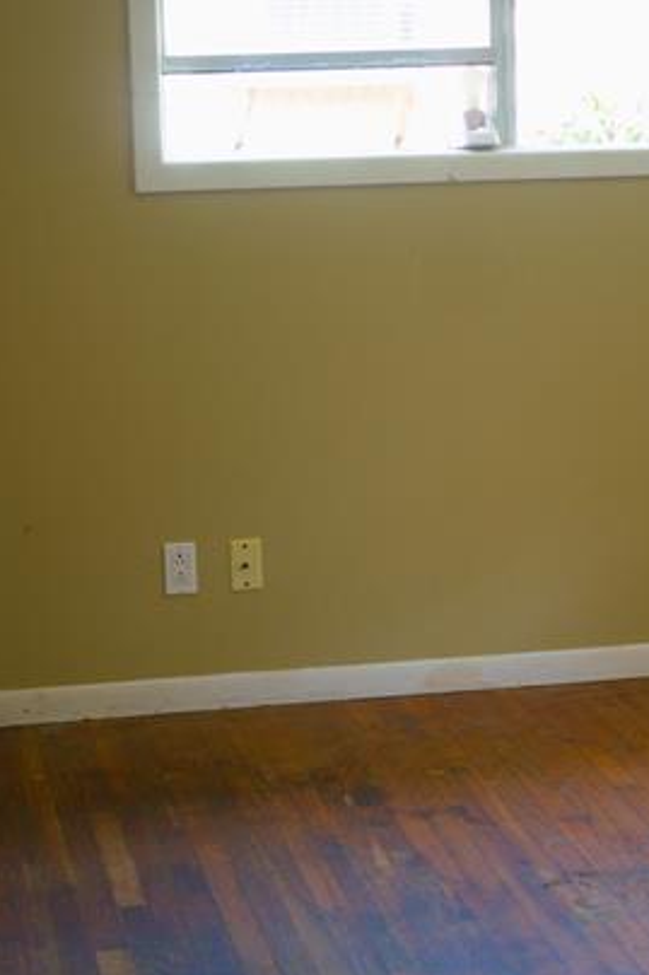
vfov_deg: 21.5
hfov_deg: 14.4
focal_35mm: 95
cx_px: 444
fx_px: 2571
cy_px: 497
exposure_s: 1/500
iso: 1000
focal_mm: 50
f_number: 1.8
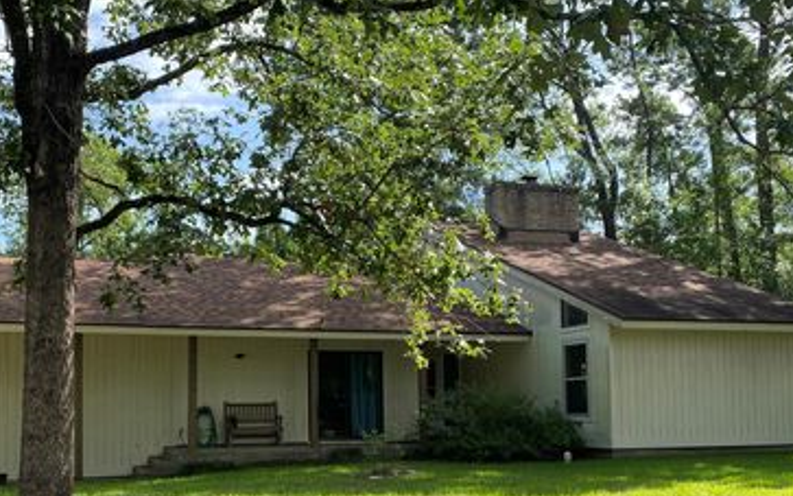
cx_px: 315
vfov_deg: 33.0
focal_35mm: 38
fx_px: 821
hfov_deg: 51.2
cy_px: 362
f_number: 1.8
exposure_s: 1/822
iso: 32
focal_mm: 4.25
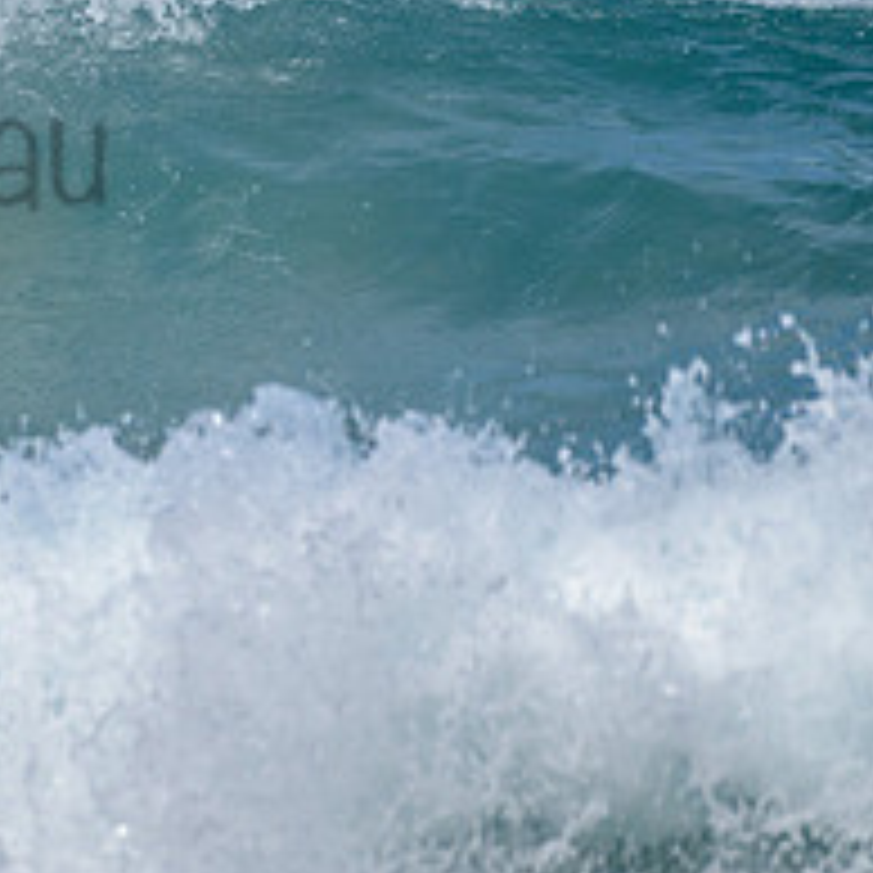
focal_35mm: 1561
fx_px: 44539
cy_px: 4
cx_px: -81
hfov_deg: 1.1
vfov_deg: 1.1
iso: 125
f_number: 5.6
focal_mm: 500
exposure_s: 1/2000
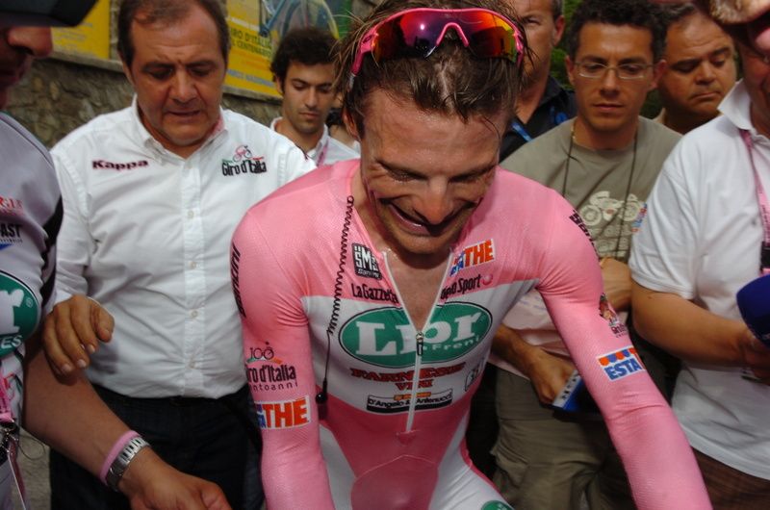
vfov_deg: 36.7
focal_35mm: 36
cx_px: 385
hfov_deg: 53.2
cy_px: 255
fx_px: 768
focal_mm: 24
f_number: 11
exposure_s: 1/250
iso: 400
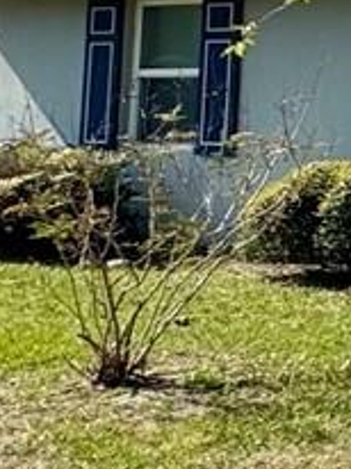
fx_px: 1477
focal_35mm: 109
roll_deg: +0.6
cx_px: 1267
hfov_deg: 8.8
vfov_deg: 17.4
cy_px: -61
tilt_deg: +5.0
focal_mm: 2.22
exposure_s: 1/1672
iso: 50
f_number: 2.2
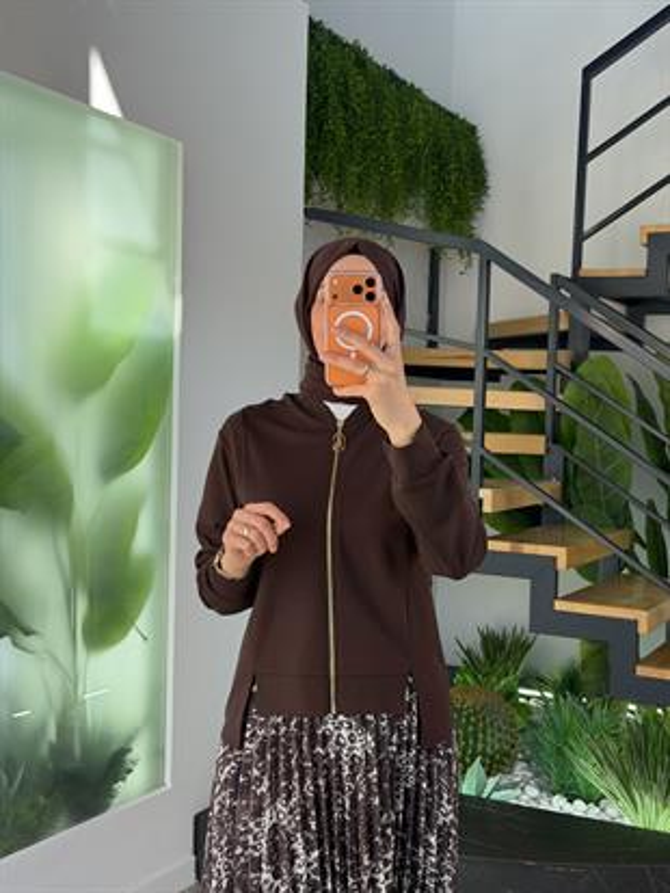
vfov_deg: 39.6
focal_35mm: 48
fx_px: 1238
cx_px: 335
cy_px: 446
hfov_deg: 30.3
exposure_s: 1/210
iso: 64
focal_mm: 6.76
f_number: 1.78
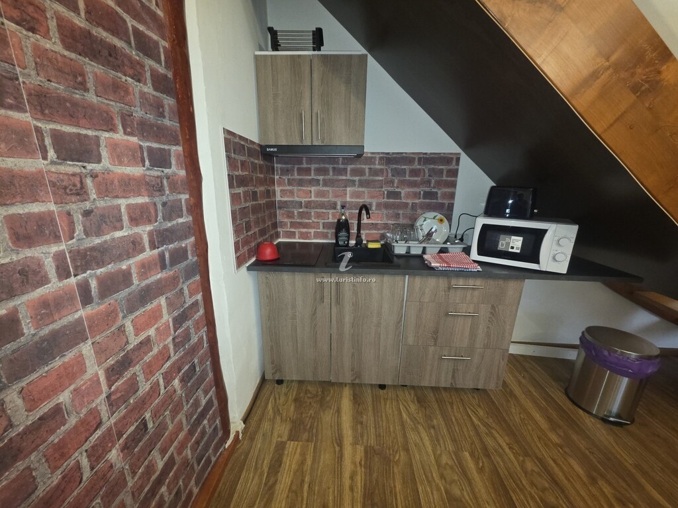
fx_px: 255
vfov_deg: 89.9
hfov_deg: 106.2
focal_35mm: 13
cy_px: 254
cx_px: 339
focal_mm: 2.2
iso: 250
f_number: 1.9
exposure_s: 1/33.3
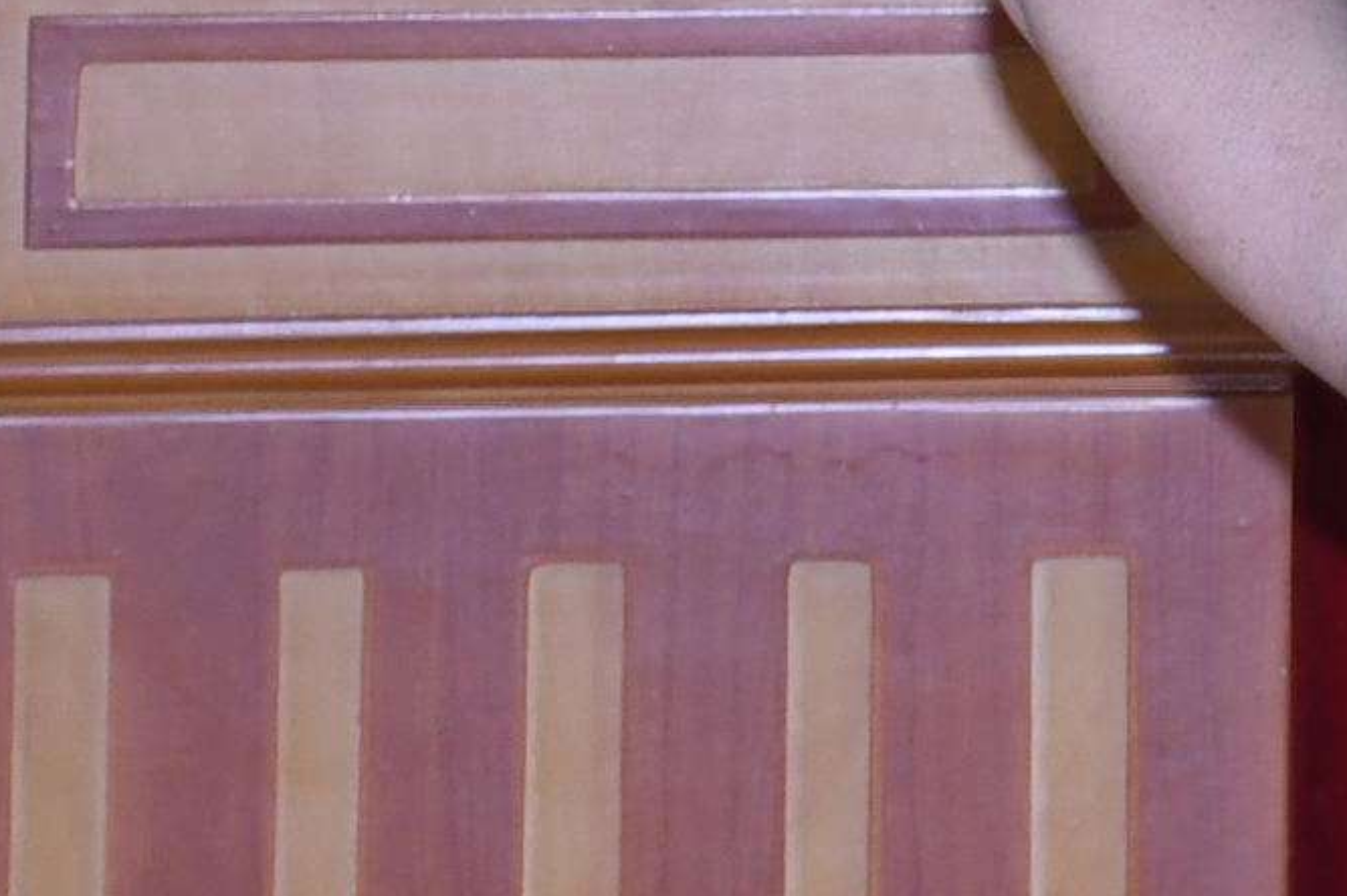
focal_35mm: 451
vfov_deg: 3.0
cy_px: -1703
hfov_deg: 4.5
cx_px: 2577
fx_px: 16866
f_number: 4.5
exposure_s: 1/200
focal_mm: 48
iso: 500
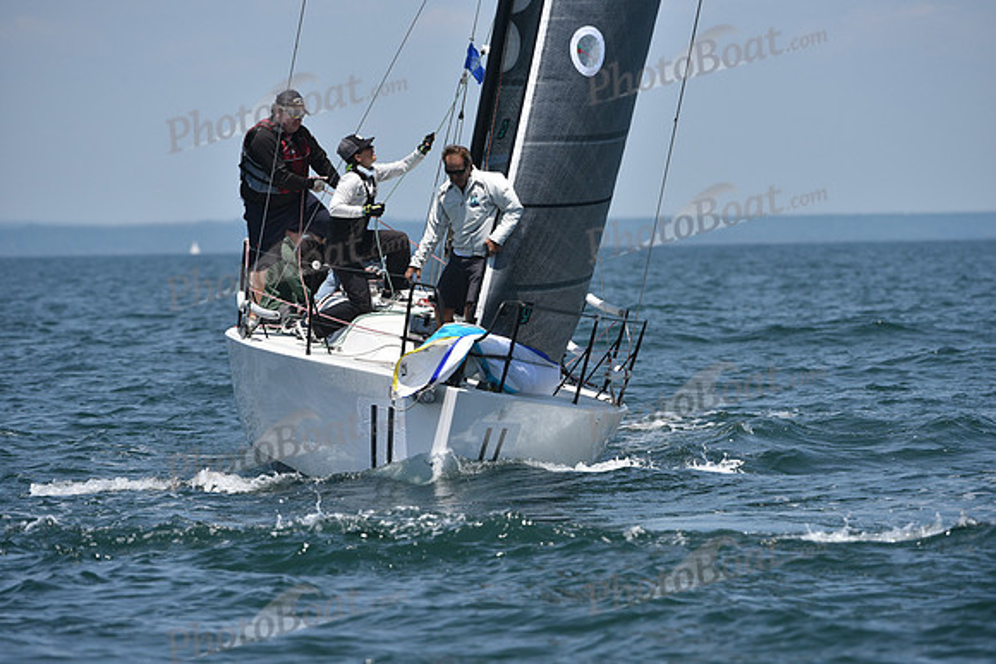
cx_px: 498
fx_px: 11069
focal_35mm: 400
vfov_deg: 3.4
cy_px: 332
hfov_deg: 5.2
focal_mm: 400
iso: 320
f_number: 8
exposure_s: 1/1600
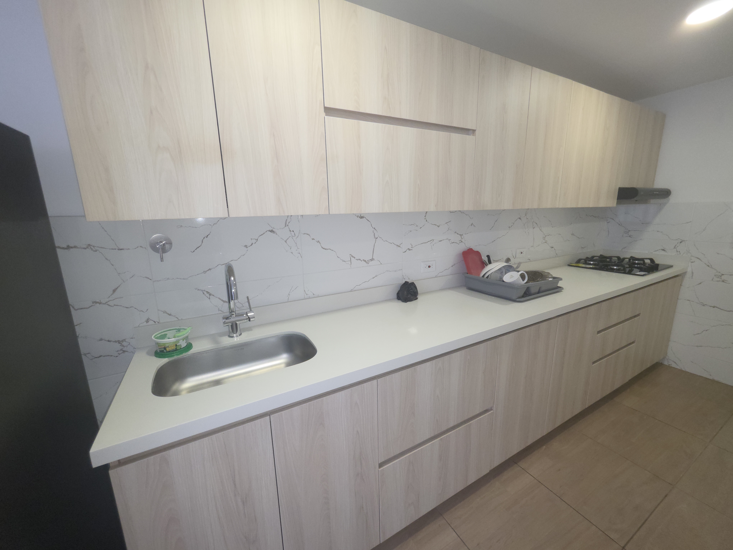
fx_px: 275
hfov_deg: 106.2
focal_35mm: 13
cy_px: 275
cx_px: 366
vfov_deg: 89.9
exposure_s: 1/50
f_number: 1.9
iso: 125
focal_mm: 2.2
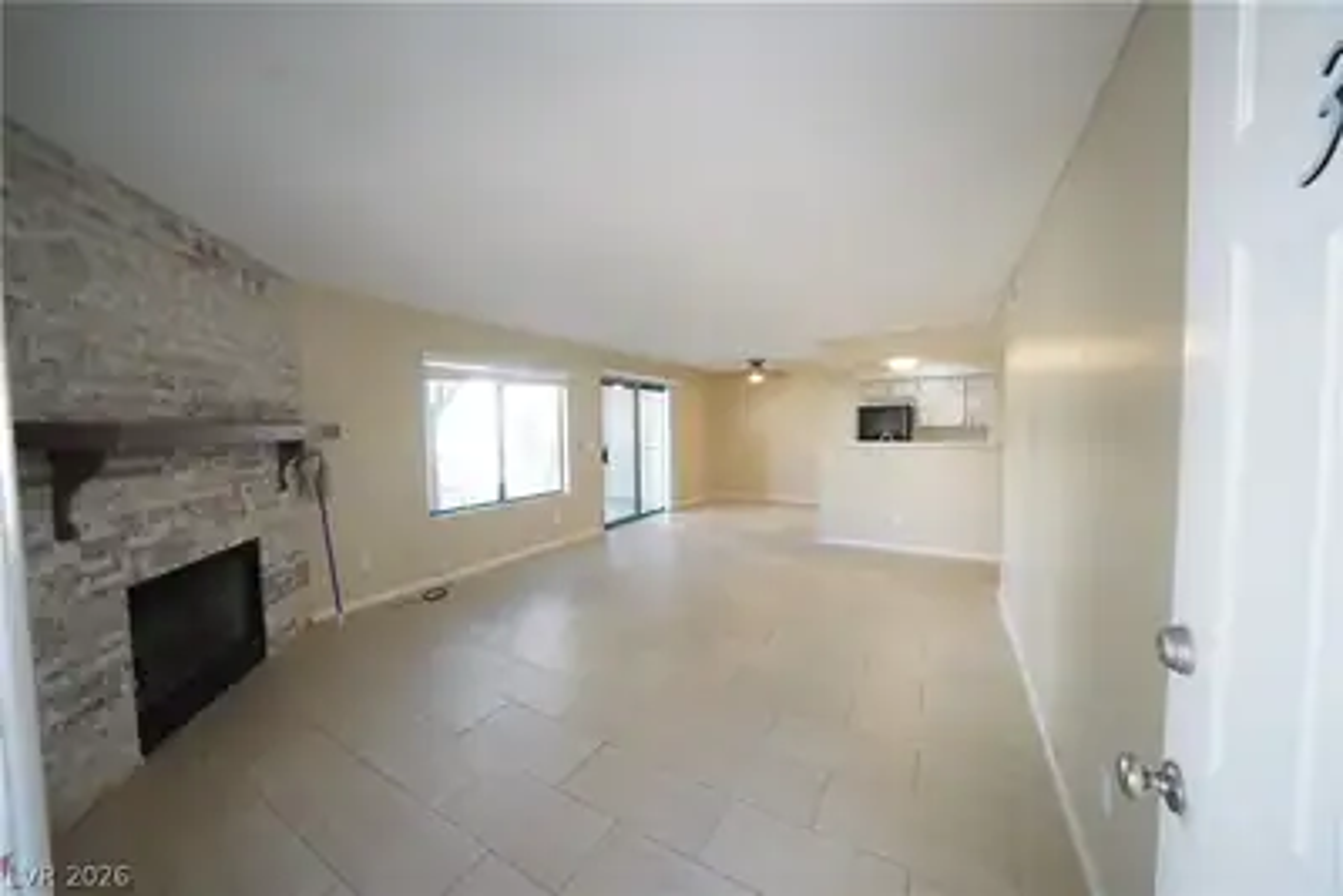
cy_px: 448
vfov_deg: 90.1
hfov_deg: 112.6
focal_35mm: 12
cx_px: 672
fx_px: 448
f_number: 10
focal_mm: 12
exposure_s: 1/125
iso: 8000
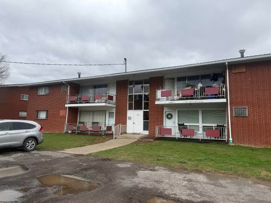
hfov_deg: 71.6
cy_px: 102
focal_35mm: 24
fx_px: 188
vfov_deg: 56.8
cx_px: 136
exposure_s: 1/1522
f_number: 1.78
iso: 80
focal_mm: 6.76
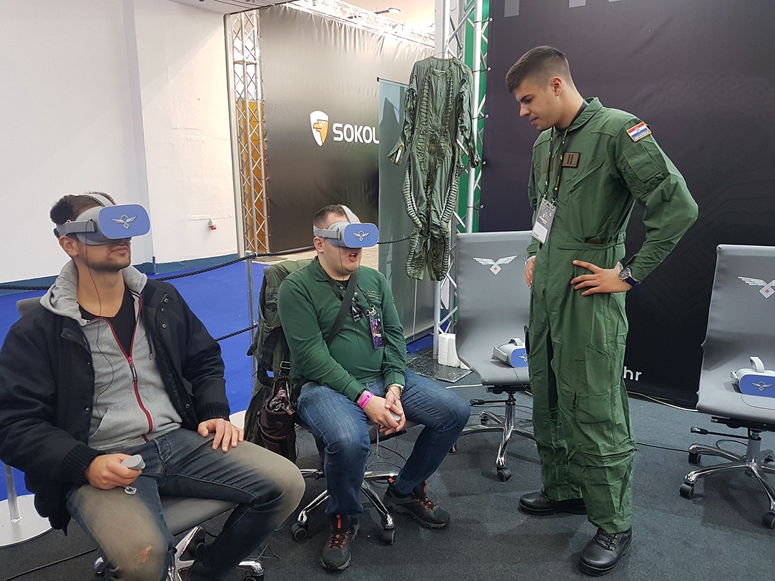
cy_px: 290
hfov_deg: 67.3
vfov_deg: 53.1
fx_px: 582
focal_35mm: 26
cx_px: 388
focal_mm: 4.2
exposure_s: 1/25
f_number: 1.7
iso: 160
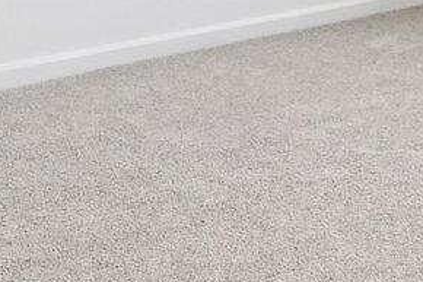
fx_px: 1163
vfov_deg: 12.6
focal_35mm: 99
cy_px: -223
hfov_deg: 18.6
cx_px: 599
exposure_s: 1/40
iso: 100
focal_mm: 14
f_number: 8
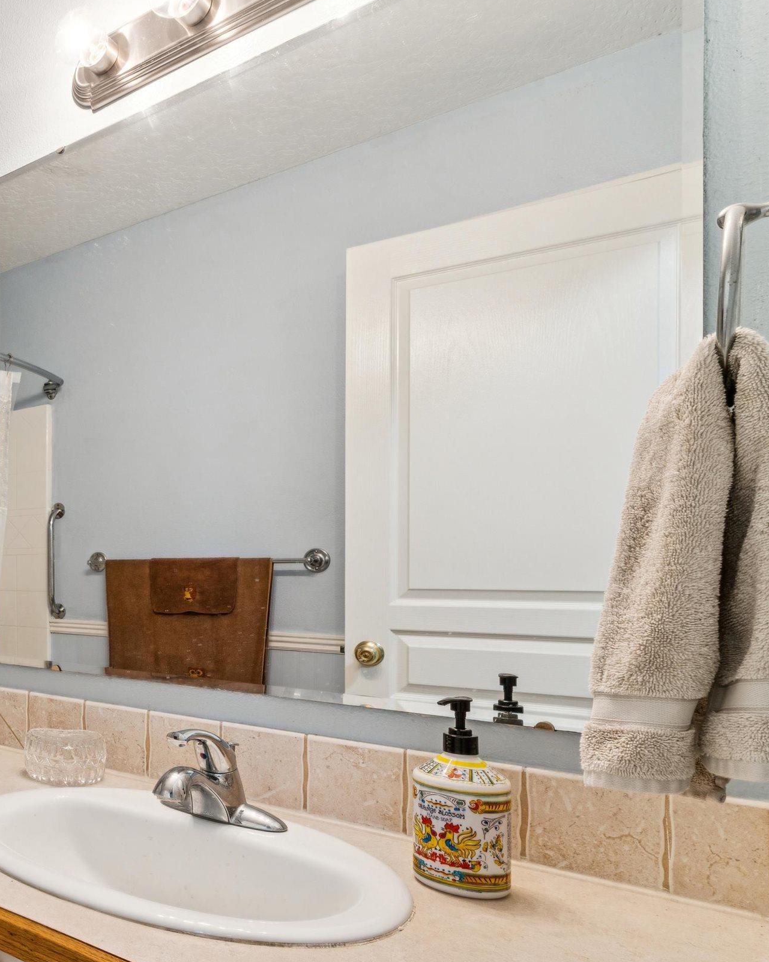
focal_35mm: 28
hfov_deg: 38.8
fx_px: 784
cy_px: 567
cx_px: -146
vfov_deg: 62.6
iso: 400
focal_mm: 15.3
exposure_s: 1/3.33
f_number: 13
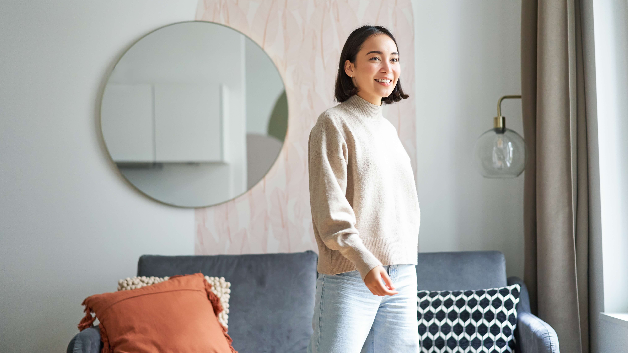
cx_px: 314
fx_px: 966
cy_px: 151
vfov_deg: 20.7
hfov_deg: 36.0
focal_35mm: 58
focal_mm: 55
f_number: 2
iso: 1250
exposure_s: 1/160
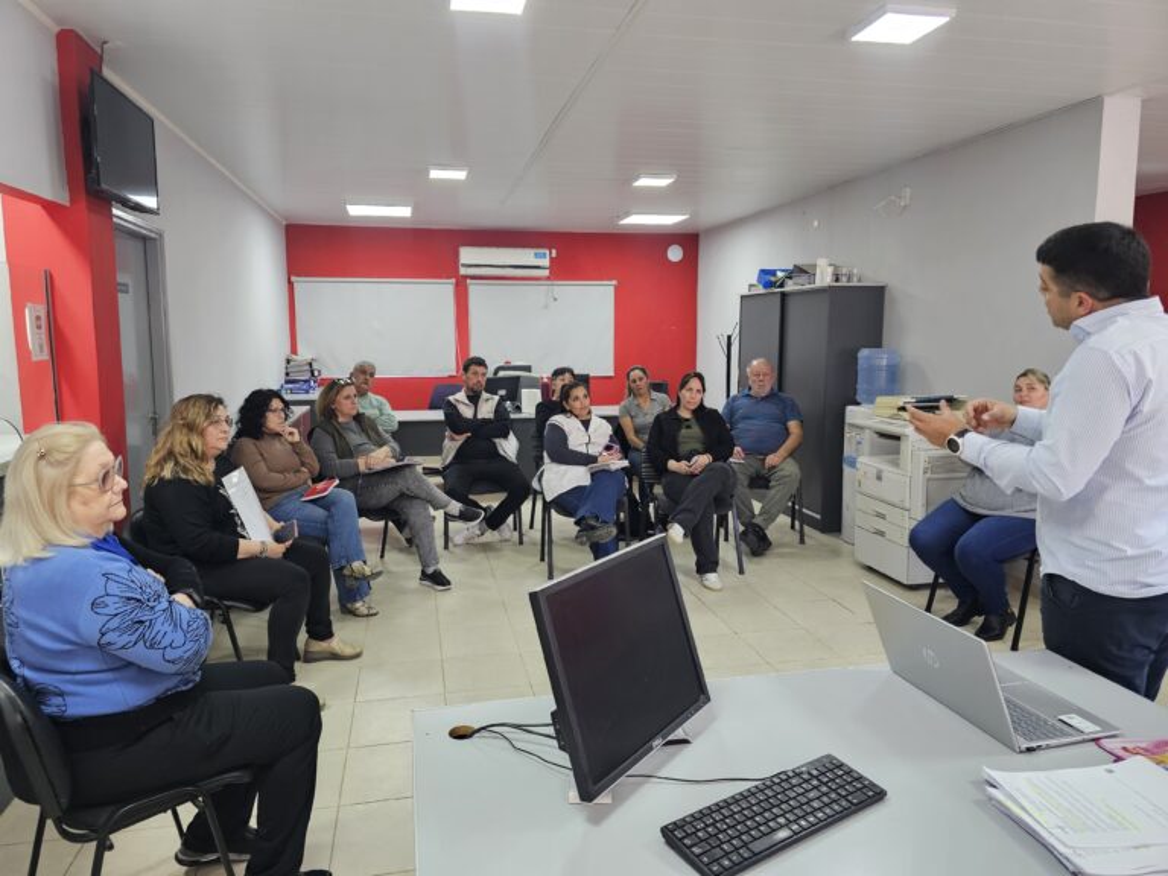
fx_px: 776
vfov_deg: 58.9
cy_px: 438
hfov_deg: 73.9
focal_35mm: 23
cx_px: 584
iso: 320
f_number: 1.7
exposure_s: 1/120
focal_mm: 6.3
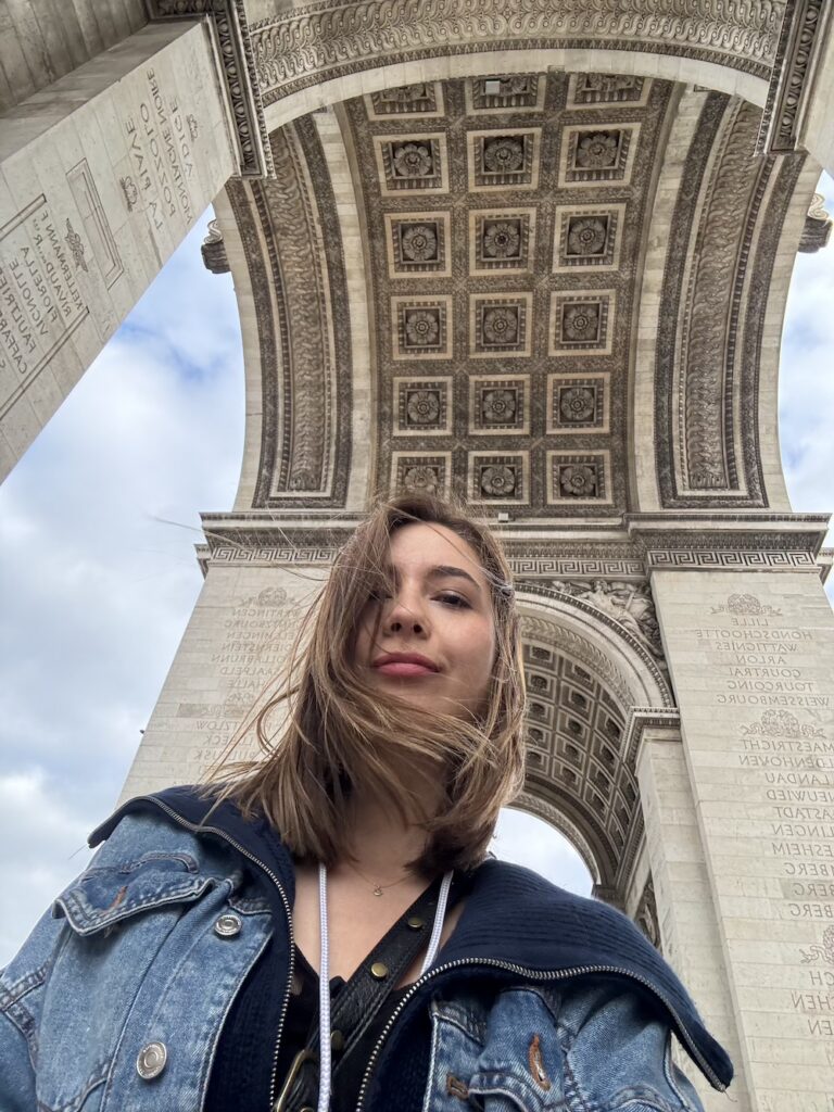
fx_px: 739
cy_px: 556
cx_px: 417
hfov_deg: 58.9
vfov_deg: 73.9
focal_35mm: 23
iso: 40
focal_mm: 2.69
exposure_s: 1/121
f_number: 1.9
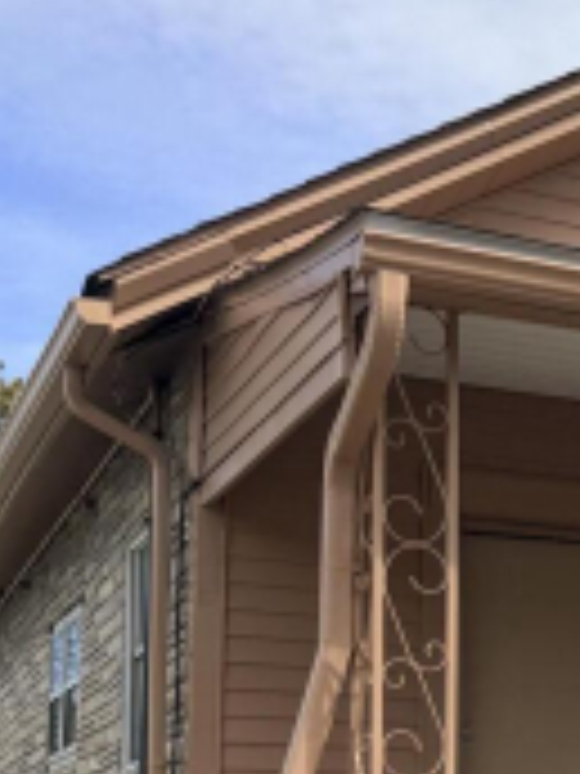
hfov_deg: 14.0
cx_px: 1070
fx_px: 2078
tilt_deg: +2.6
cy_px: 817
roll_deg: -0.3
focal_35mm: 93
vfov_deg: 20.3
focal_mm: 6.76
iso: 80
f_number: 1.78
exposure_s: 1/4673
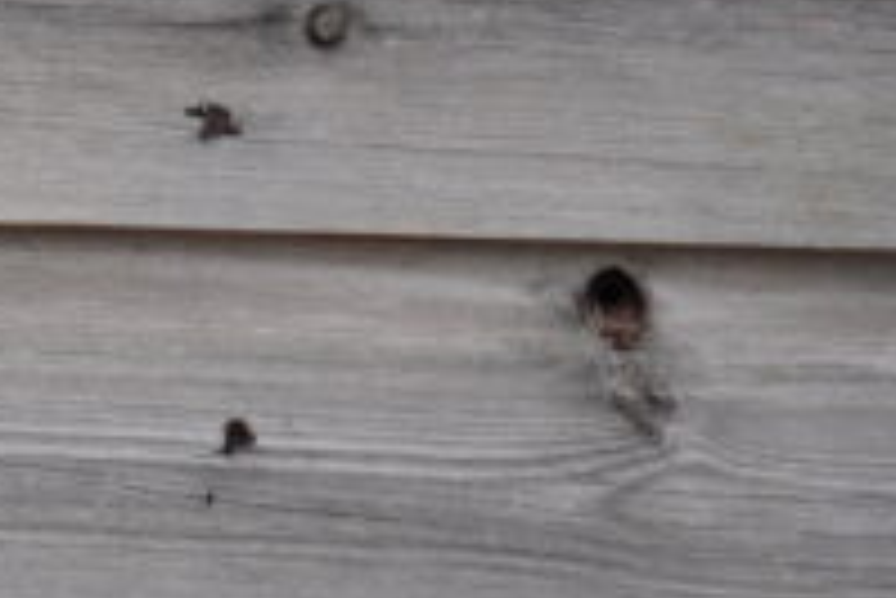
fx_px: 7113
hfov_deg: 6.8
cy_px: -402
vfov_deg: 4.8
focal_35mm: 286
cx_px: -1256
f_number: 5.6
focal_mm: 37
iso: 100
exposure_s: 1/200
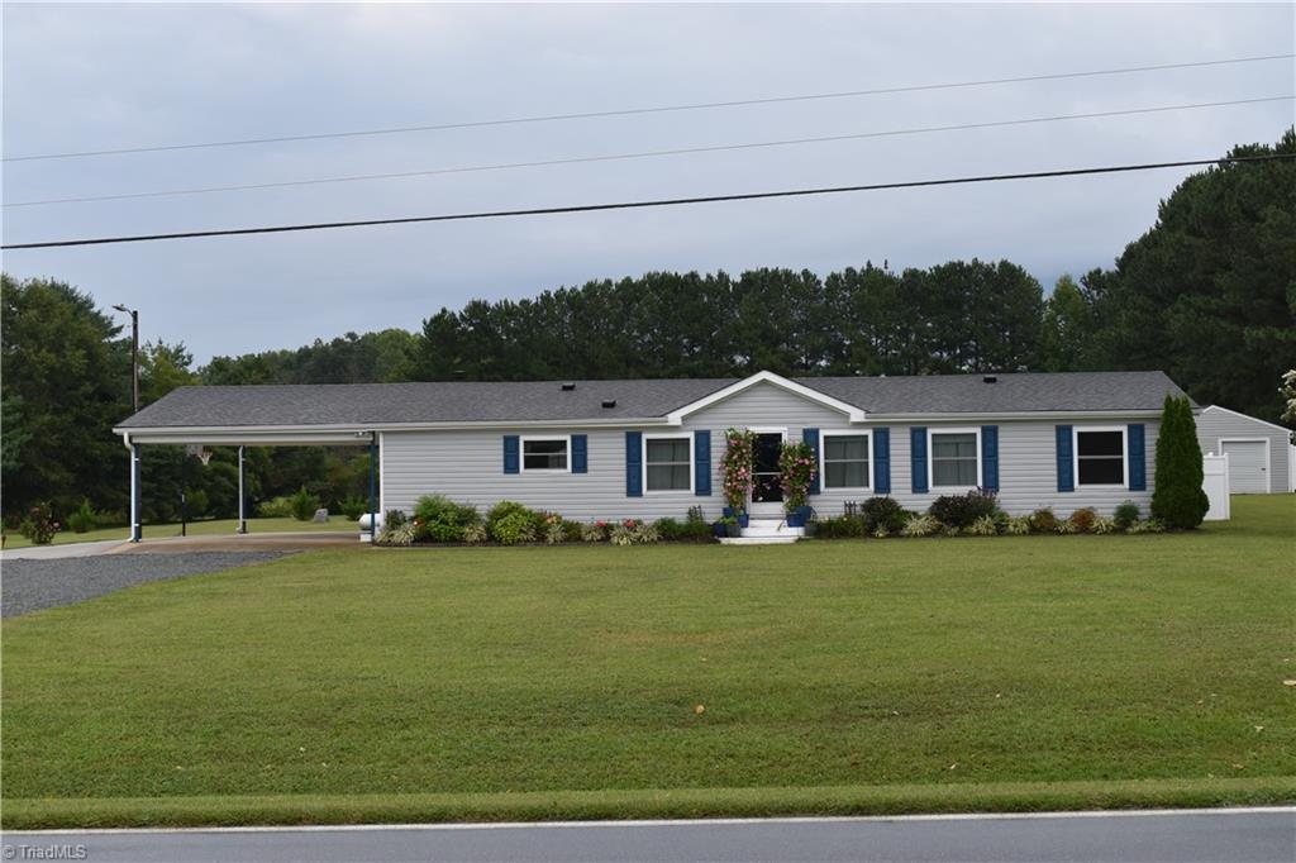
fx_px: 1727
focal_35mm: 48
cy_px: 432
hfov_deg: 41.1
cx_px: 648
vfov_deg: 28.1
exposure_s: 1/250
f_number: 8
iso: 250
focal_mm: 32
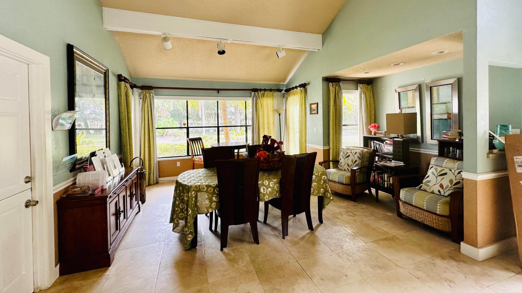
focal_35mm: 16
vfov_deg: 66.7
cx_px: 264
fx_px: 221
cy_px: 123
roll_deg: +1.4
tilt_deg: -1.5
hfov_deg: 99.4
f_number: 2.2
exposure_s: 1/99
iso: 125
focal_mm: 2.22
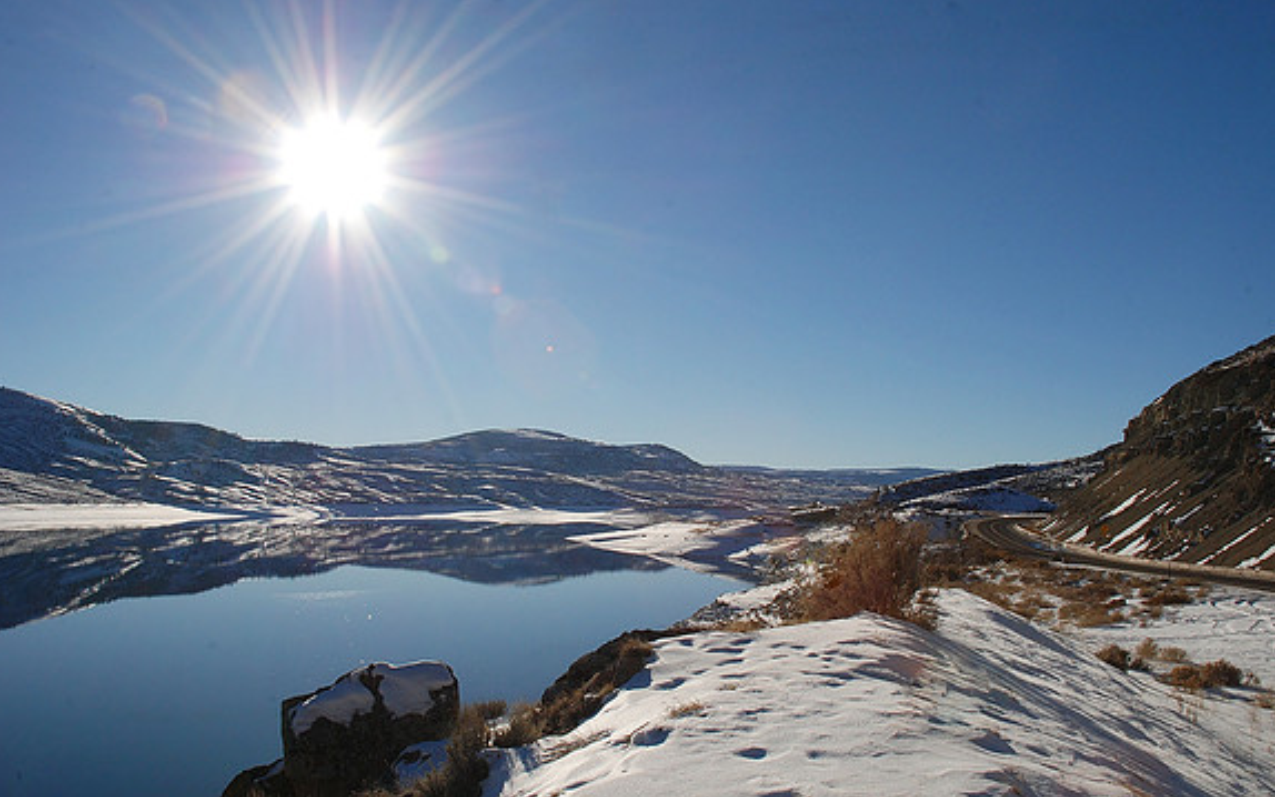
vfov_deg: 37.3
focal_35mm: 34
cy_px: 428
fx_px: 1182
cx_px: 635
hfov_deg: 56.7
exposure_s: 1/640
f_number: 13
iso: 400
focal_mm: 22
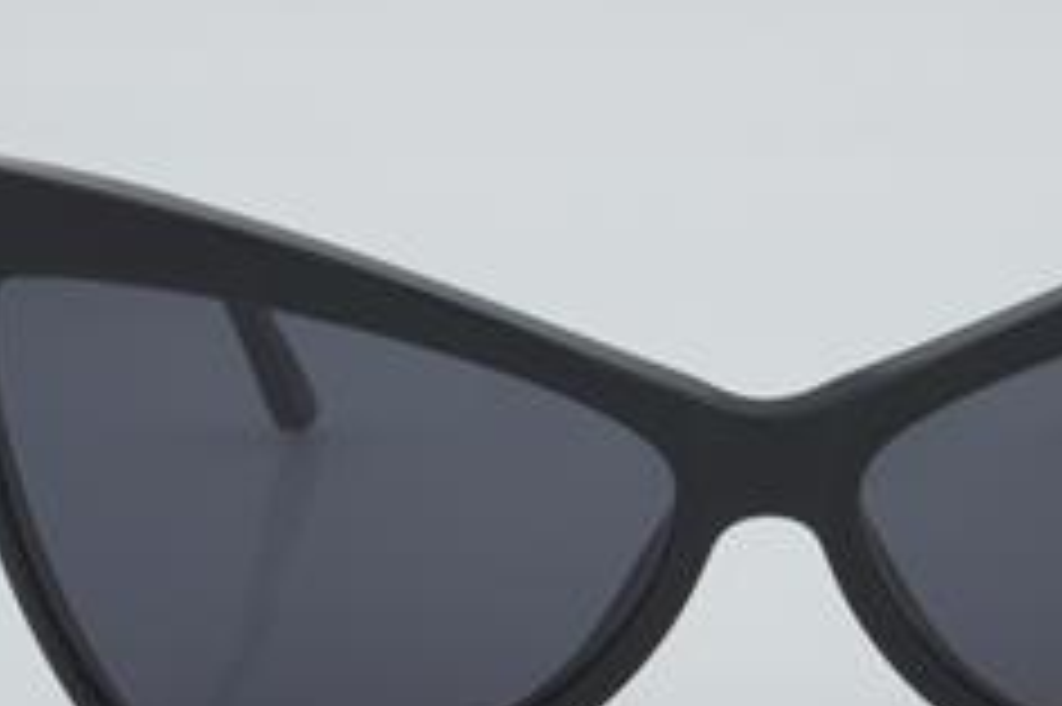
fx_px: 4122
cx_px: 747
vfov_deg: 9.8
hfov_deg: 14.6
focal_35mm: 140
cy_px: 468
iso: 100
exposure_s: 1/4
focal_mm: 55
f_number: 32
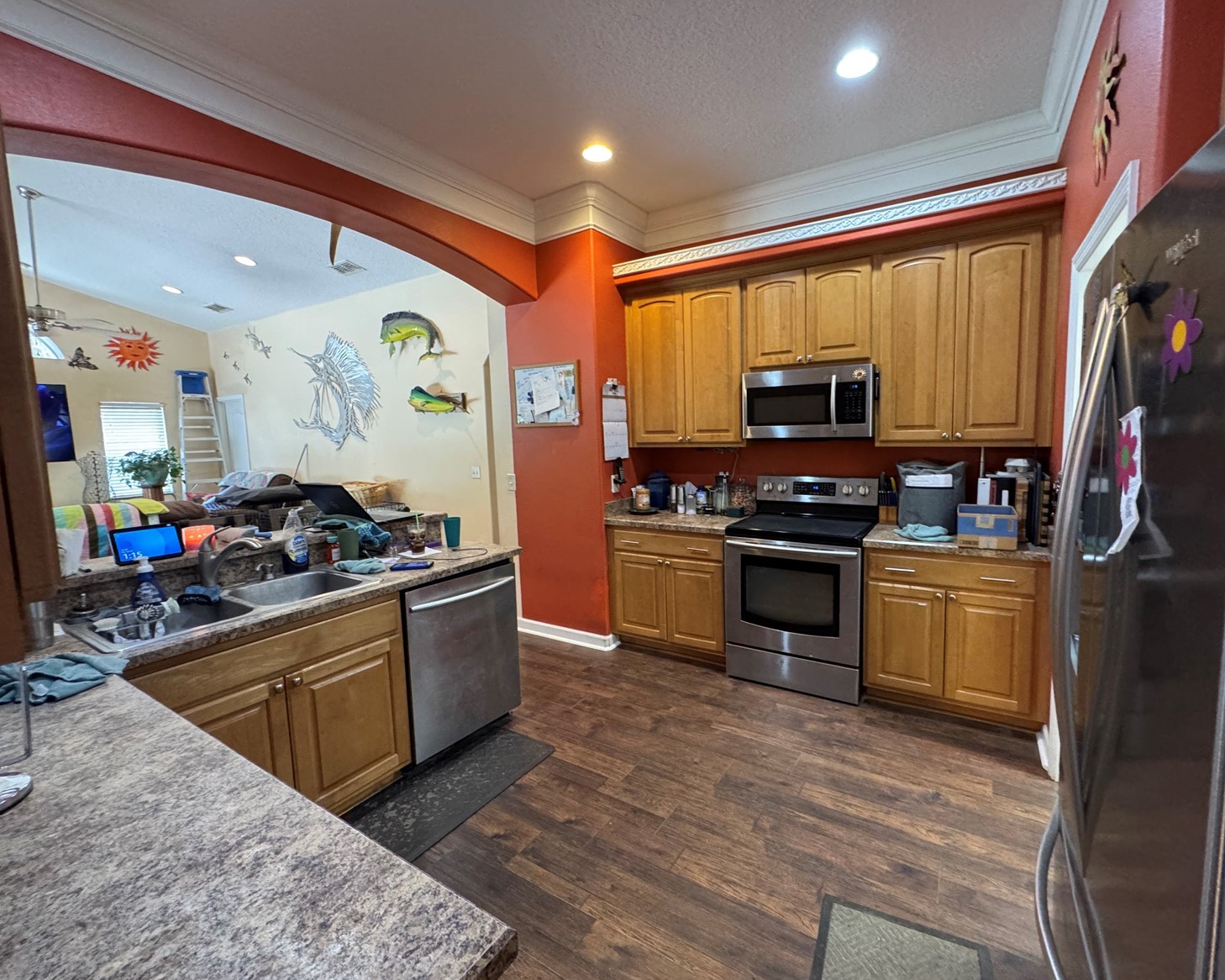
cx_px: 652
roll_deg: +1.2
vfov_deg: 84.0
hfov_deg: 96.7
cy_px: 481
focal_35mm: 15
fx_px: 544
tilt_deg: -5.5
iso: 640
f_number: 2.2
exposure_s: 1/60
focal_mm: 2.22
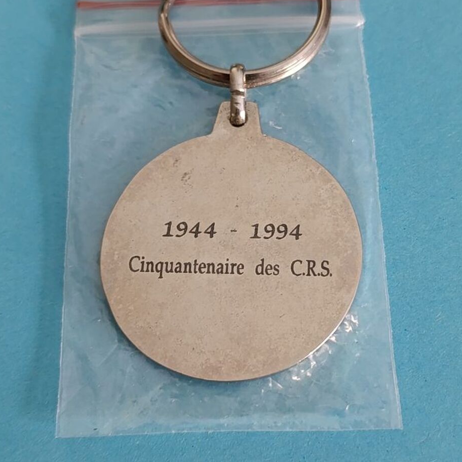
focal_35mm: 59
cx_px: 242
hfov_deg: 29.1
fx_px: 891
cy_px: 224
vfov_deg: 29.1
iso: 2000
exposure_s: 1/25
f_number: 1.6
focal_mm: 6.14
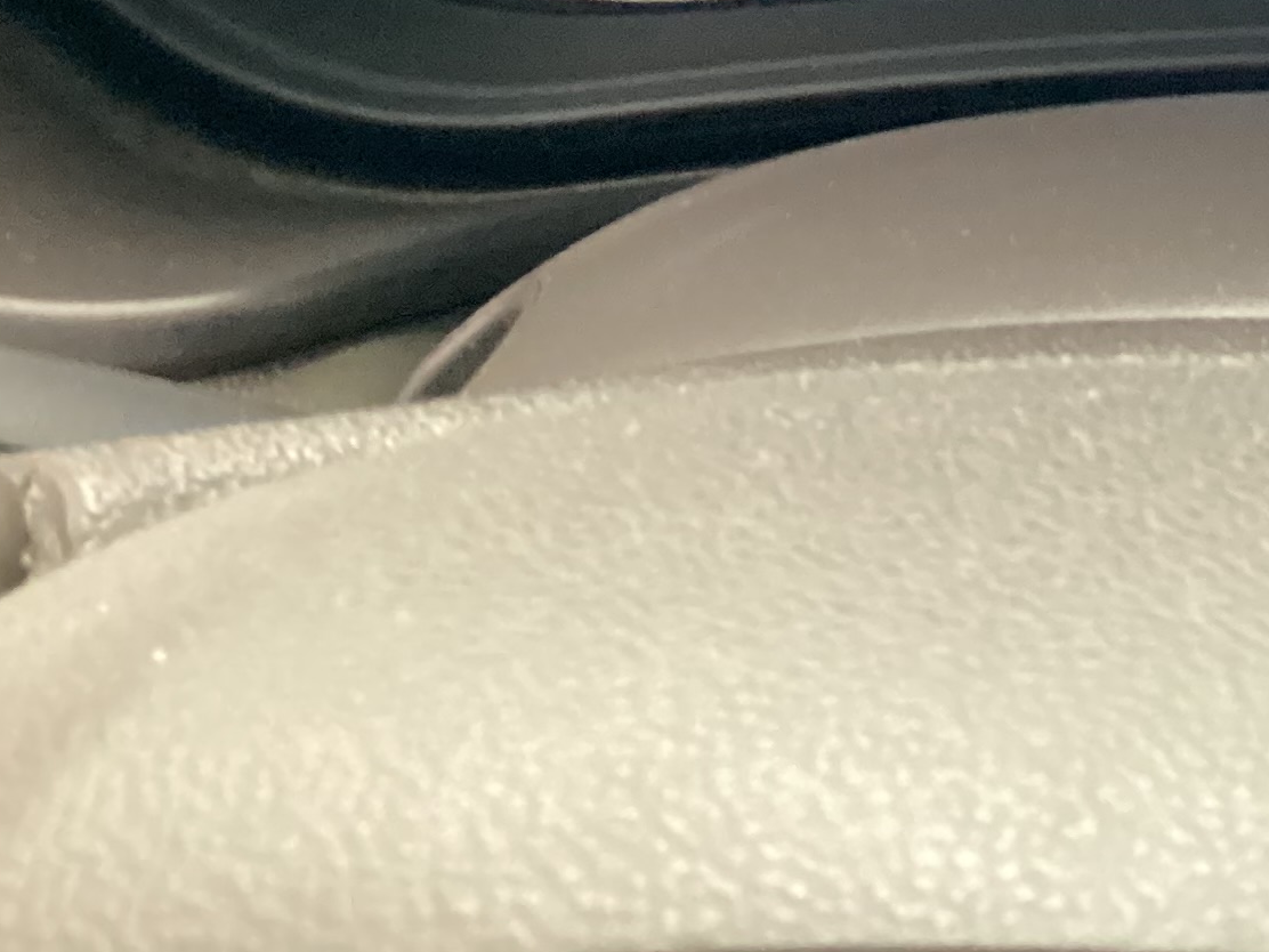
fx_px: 3336
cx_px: 1571
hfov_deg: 20.0
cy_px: -437
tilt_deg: -23.8
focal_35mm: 91
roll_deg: -1.2
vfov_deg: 15.1
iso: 800
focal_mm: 3.3
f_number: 2.4
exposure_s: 1/30
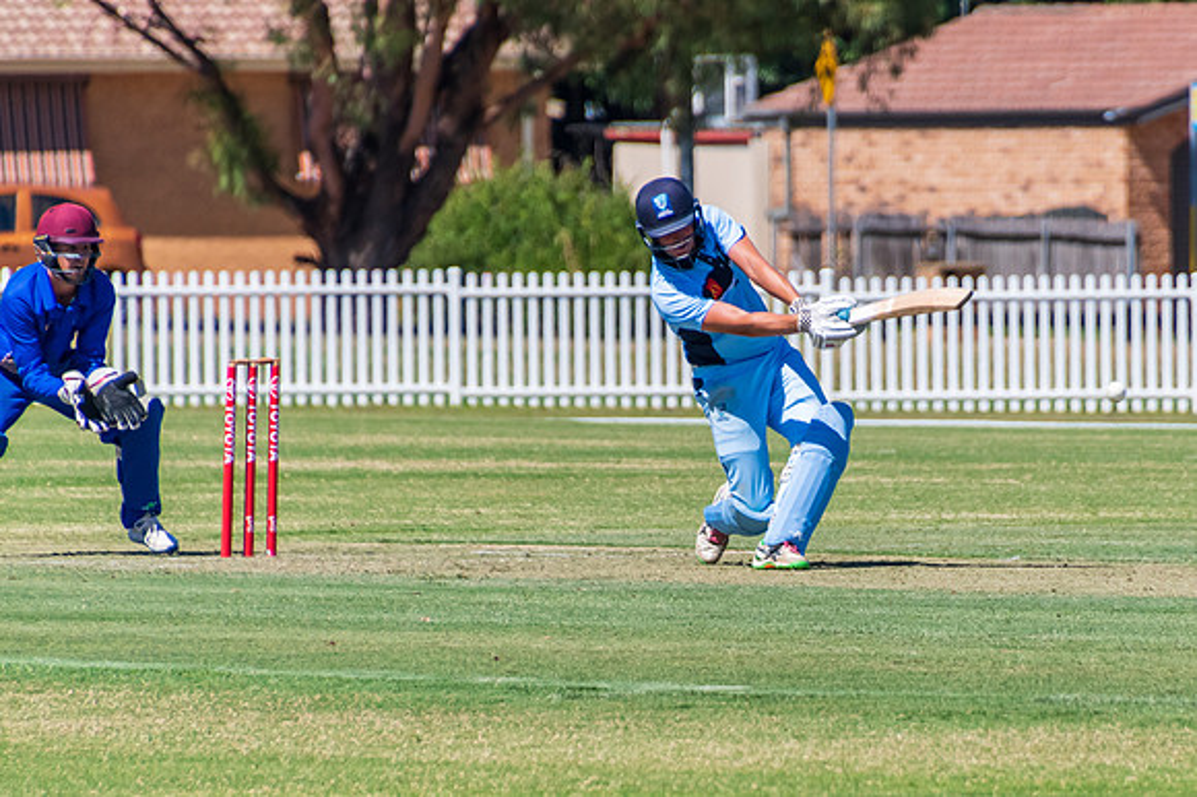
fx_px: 26092
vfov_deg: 1.7
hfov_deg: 2.6
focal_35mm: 785
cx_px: 771
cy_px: 522
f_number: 6.3
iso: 400
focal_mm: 400
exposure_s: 1/2500
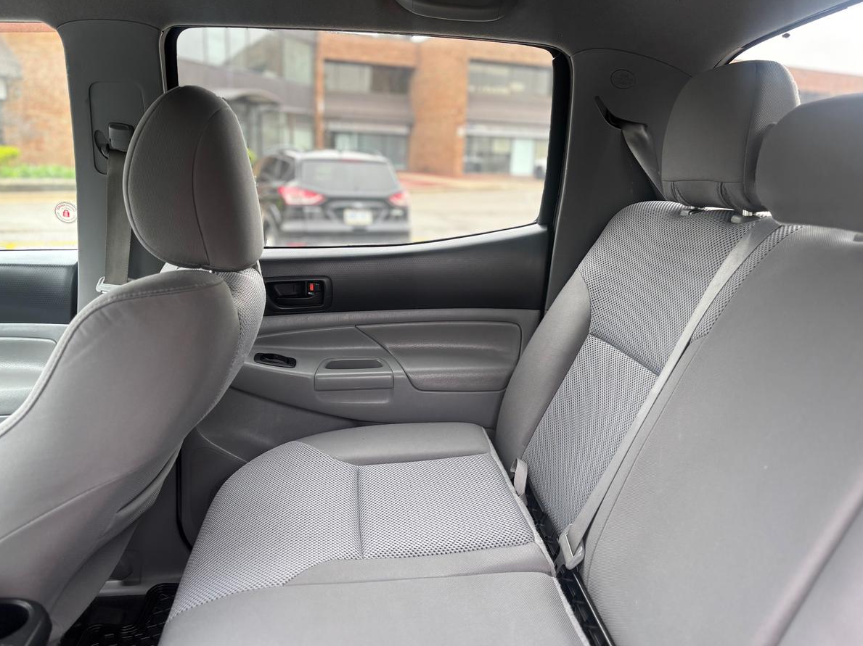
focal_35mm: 28
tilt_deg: -14.4
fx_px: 698
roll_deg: -2.1
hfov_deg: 63.4
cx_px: 412
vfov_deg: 49.7
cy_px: 321
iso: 80
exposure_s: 1/121
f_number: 1.6
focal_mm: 5.96
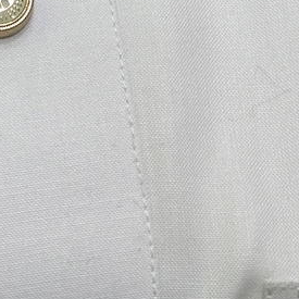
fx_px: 2013
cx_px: -71
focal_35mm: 206
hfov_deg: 8.4
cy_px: -396
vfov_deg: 7.9
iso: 80
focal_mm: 6.86
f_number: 1.78
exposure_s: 1/93
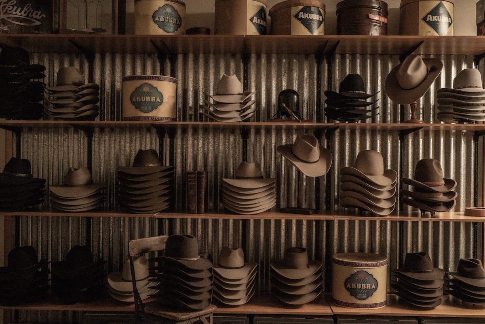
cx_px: 242
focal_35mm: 35
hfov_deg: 54.4
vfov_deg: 37.9
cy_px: 162
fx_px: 471
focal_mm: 23
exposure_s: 1/125
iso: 1600
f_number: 3.2
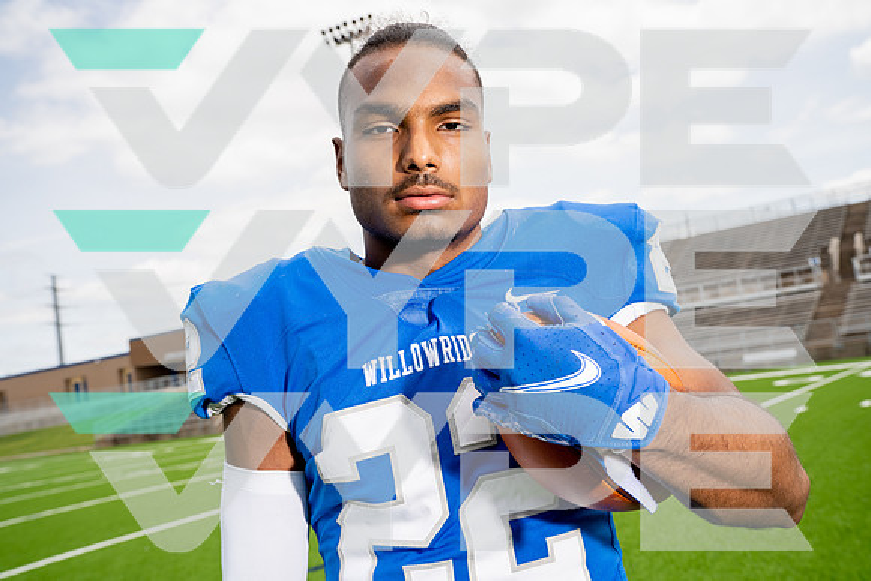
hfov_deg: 51.9
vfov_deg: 36.0
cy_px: 290
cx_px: 436
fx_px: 895
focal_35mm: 37
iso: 100
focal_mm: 37
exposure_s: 1/250
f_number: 7.1
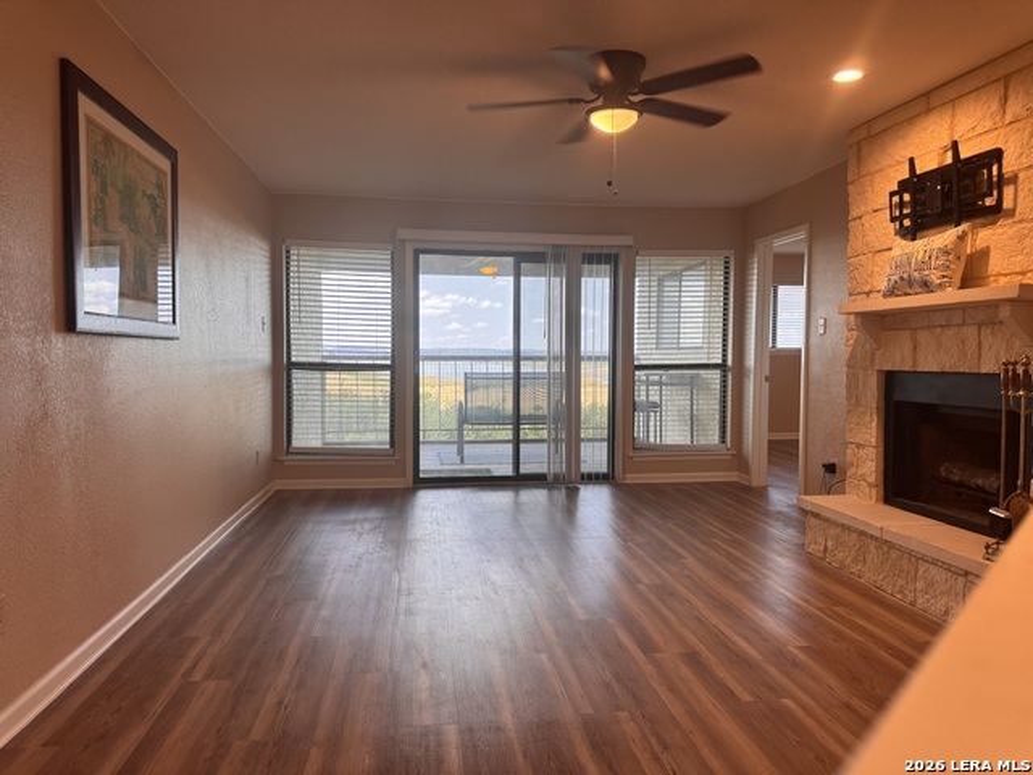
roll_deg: +0.2
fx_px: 716
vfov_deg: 56.8
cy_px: 388
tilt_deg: -2.9
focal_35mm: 24
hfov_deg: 71.6
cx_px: 516
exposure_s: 1/120
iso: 160
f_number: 1.78
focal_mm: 6.76
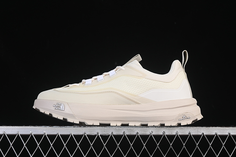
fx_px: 492
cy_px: 78
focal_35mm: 75
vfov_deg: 18.2
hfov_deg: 27.0
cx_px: 118
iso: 160
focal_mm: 50
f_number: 8
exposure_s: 1/80
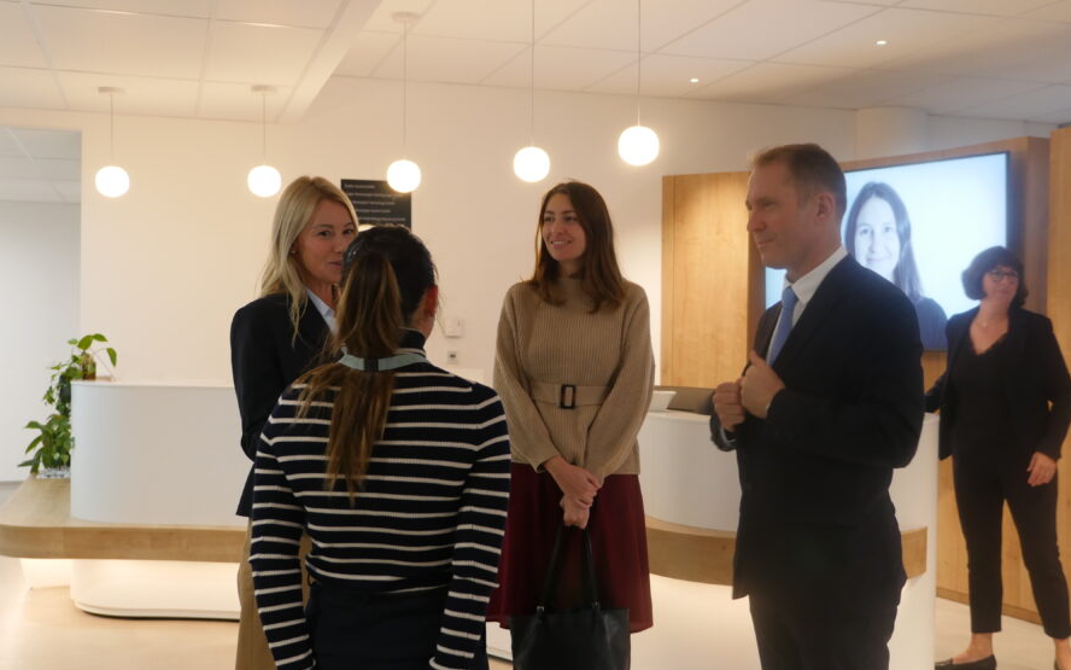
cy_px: 357
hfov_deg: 45.1
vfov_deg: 29.2
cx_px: 611
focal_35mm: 44
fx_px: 1284
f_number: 2.8
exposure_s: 1/60
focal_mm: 18
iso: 800
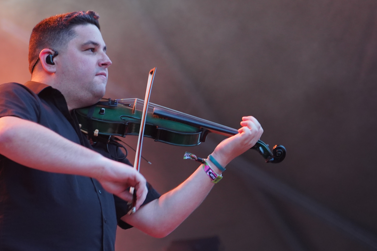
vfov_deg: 7.8
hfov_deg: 11.6
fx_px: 1854
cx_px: 87
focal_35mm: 177
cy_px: 174
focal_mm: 105
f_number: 4
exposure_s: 1/160
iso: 2500
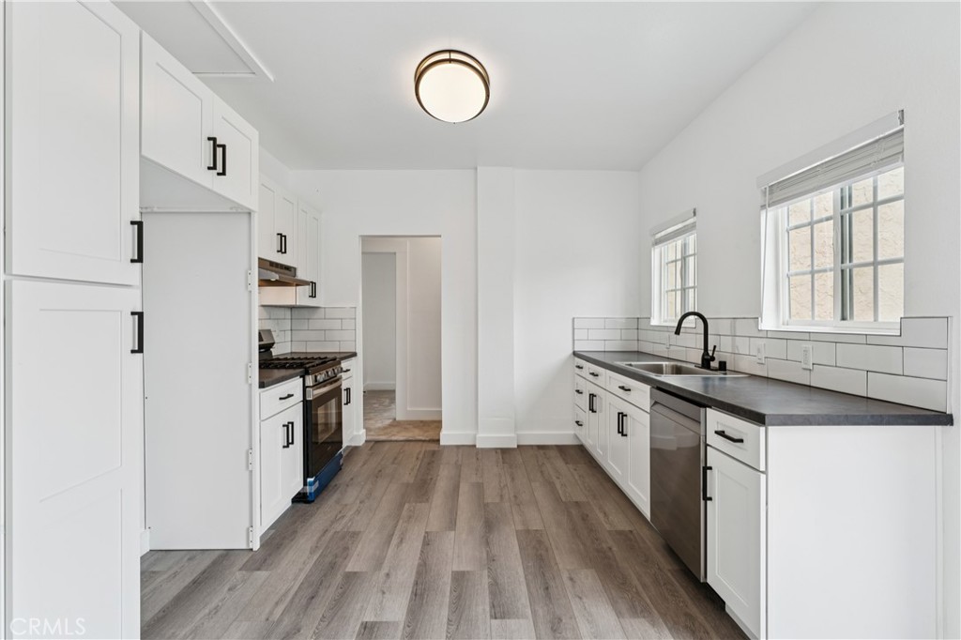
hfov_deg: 91.6
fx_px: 467
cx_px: 480
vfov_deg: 68.8
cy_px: 320
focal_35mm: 18
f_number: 13
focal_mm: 17.5
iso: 100
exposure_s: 1/6
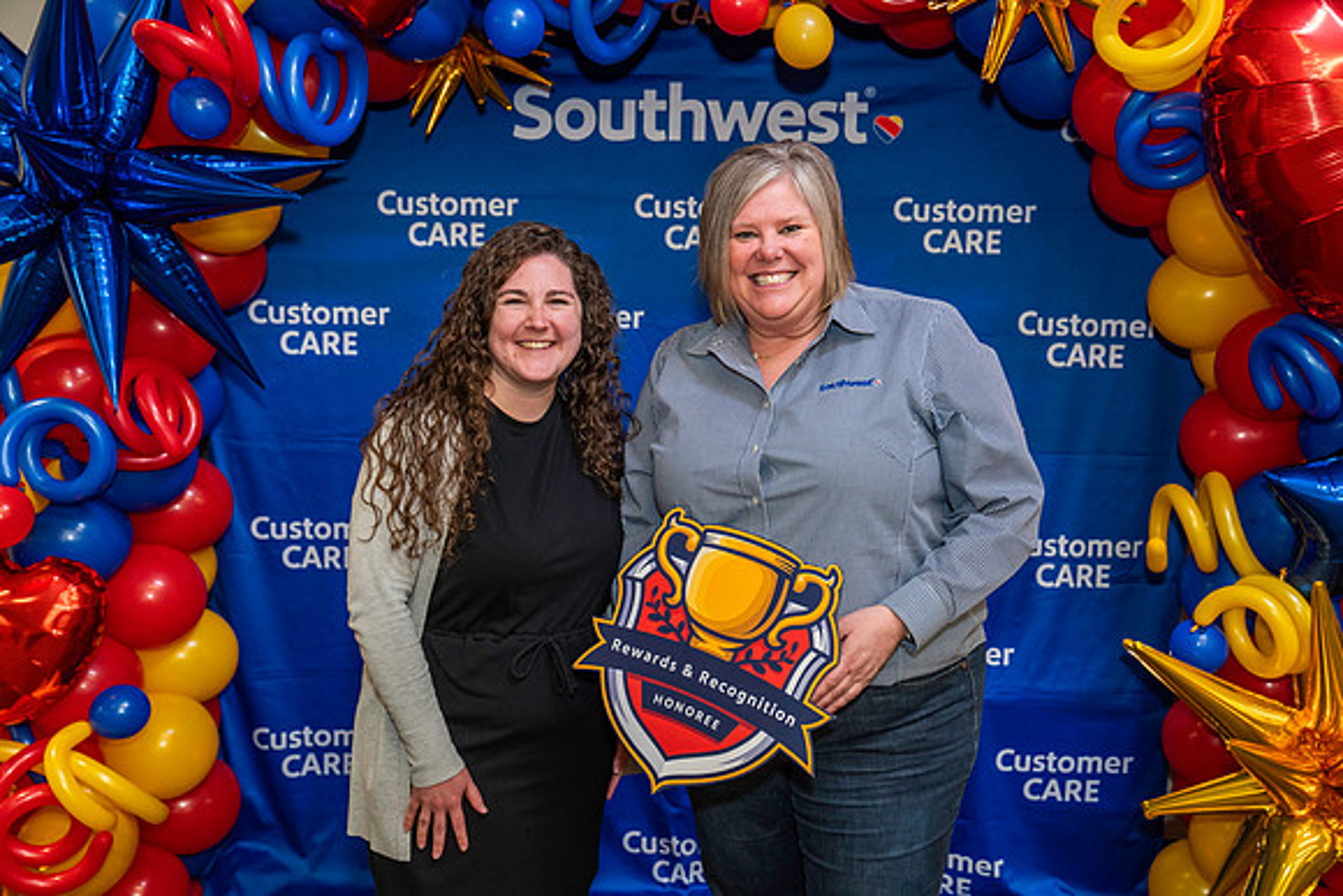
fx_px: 1381
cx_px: 672
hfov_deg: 51.9
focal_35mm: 37
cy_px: 448
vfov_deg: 36.0
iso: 1250
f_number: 4
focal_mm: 37
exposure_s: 1/160
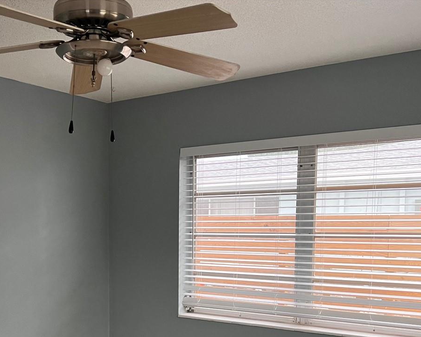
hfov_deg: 40.8
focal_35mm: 45
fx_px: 561
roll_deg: -0.3
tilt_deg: -5.8
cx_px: 155
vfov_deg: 32.4
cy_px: 279
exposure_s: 1/60
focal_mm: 5.7
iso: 125
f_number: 1.5
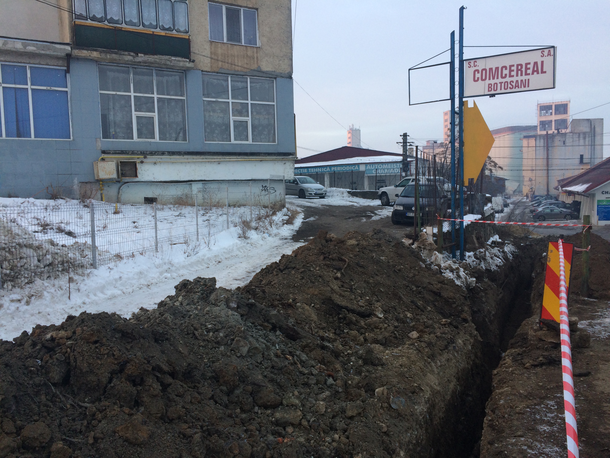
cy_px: 229
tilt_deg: -6.2
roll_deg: +2.3
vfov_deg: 48.2
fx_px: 511
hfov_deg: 61.7
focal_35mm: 29
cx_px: 305
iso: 50
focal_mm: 4.15
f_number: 2.2
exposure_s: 1/100
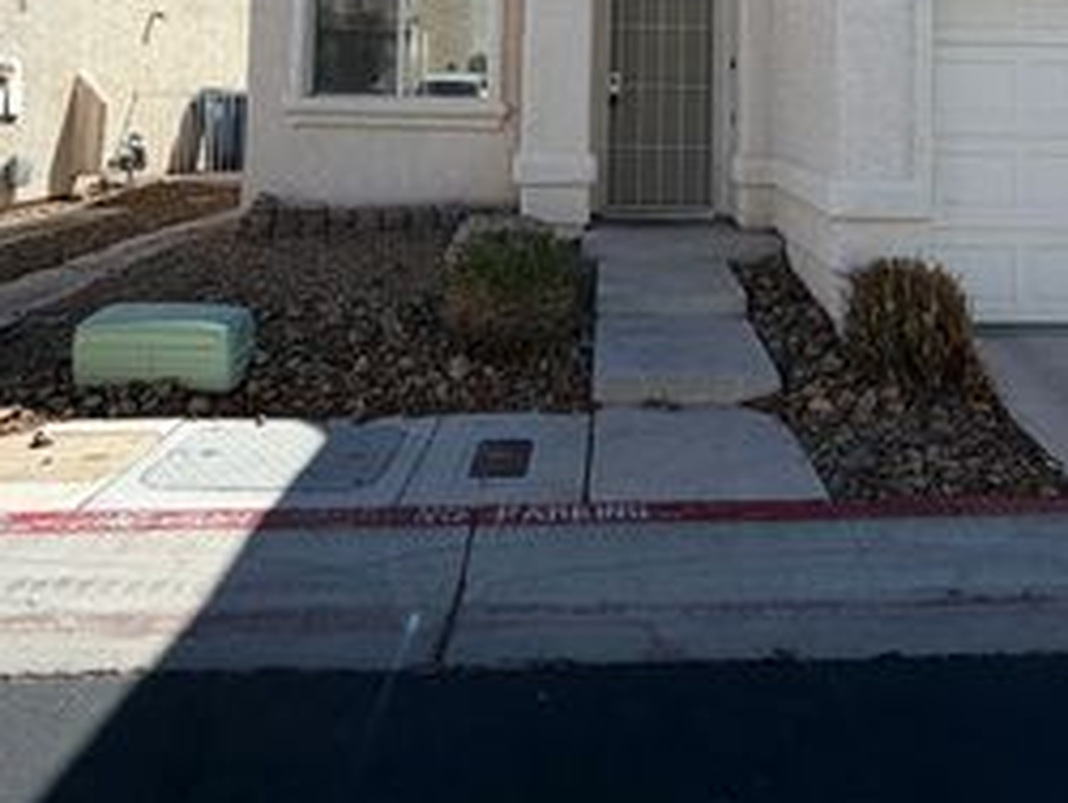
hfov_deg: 62.7
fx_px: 865
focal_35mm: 28
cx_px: 649
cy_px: 49
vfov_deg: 44.3
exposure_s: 1/770
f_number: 2.2
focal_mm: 2.22
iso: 25
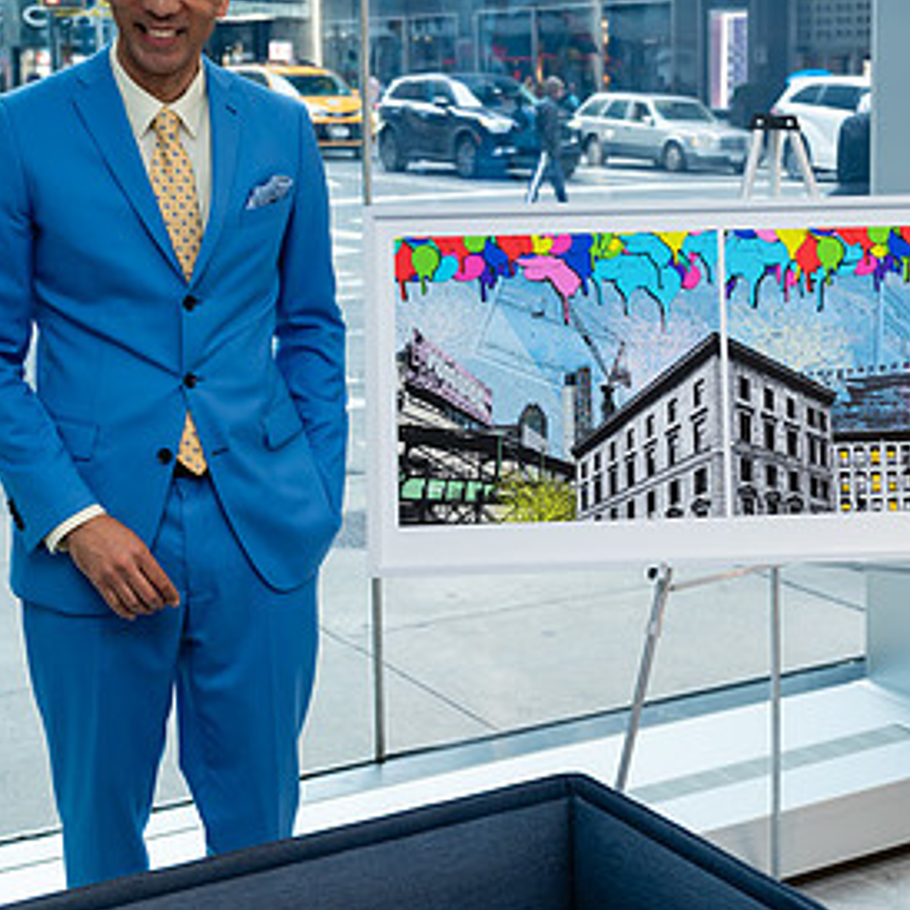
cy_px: 322
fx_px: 1874
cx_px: 787
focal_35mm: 63
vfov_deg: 27.2
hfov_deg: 26.5
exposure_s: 1/160
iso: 640
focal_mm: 35
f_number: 4
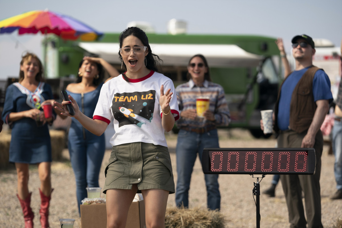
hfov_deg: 16.0
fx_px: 1216
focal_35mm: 128
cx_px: 171
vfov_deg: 10.7
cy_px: 114
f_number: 4
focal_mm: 128
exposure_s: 1/800
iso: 160
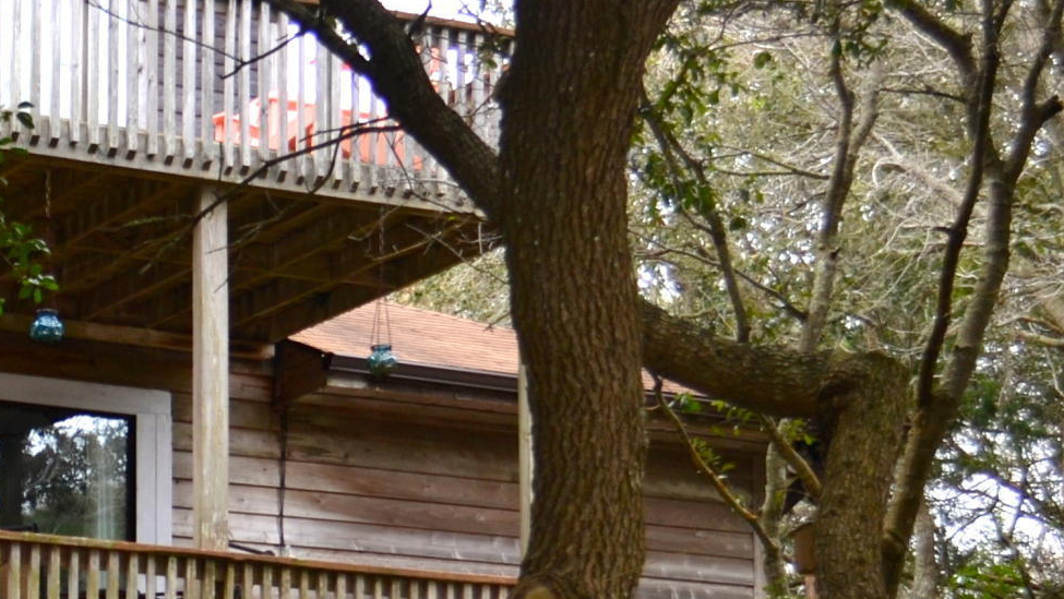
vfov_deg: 10.2
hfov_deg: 17.7
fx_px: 3274
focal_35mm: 116
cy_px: 772
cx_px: -138
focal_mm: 24
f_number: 4
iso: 100
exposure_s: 1/125
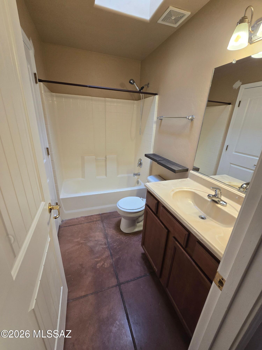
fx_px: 131
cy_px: 175
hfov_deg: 89.9
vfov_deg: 106.2
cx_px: 131
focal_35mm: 13
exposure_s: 1/60
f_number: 2.2
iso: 100
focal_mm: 2.2
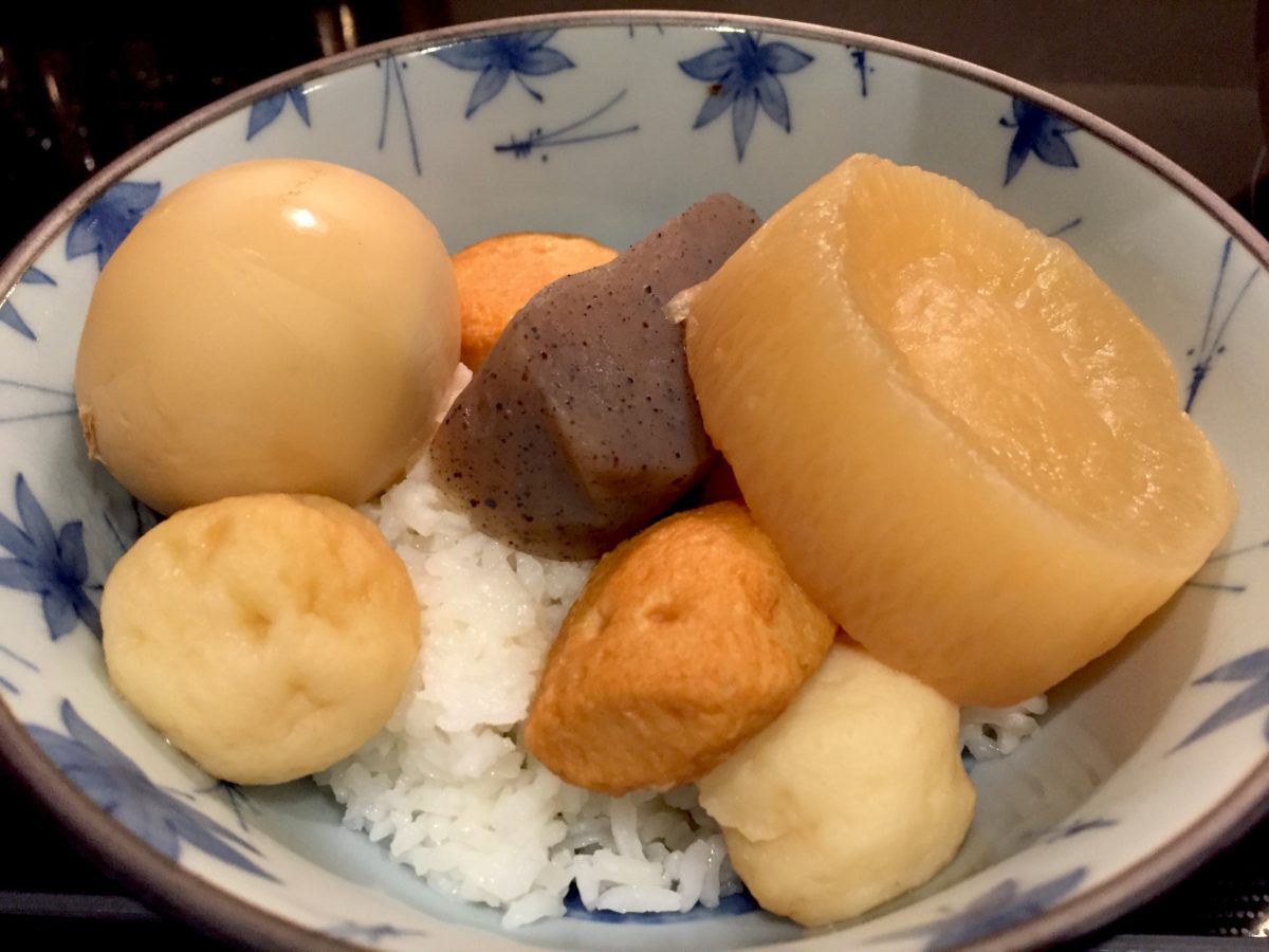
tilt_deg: -46.6
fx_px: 1063
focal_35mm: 29
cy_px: 476
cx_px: 634
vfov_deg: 48.2
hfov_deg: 61.7
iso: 250
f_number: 2.2
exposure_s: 1/17
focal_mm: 4.15
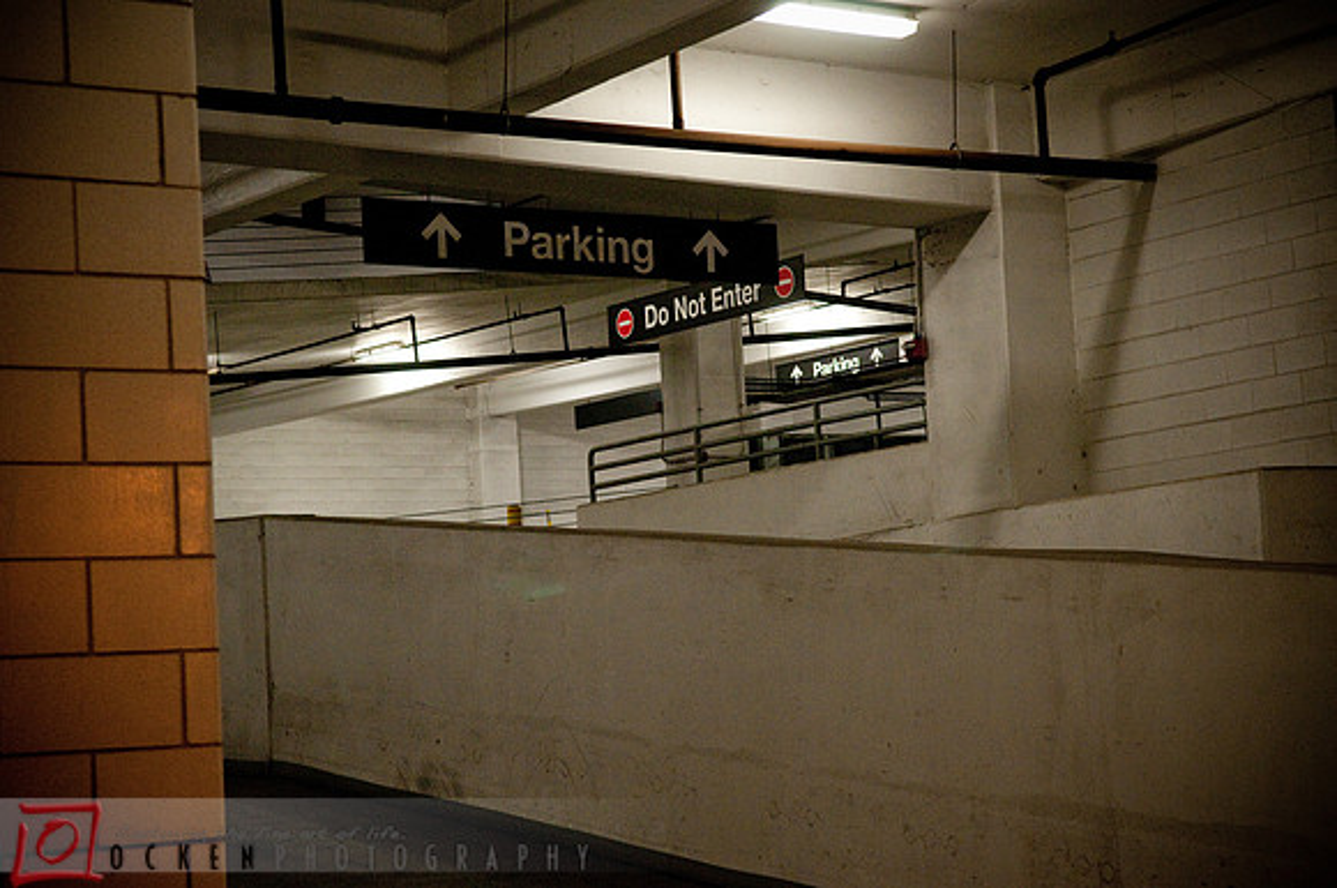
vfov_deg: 16.5
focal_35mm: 82
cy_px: 444
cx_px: 668
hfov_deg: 24.6
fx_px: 3060
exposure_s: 1/80
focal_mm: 55
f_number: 5
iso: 1600
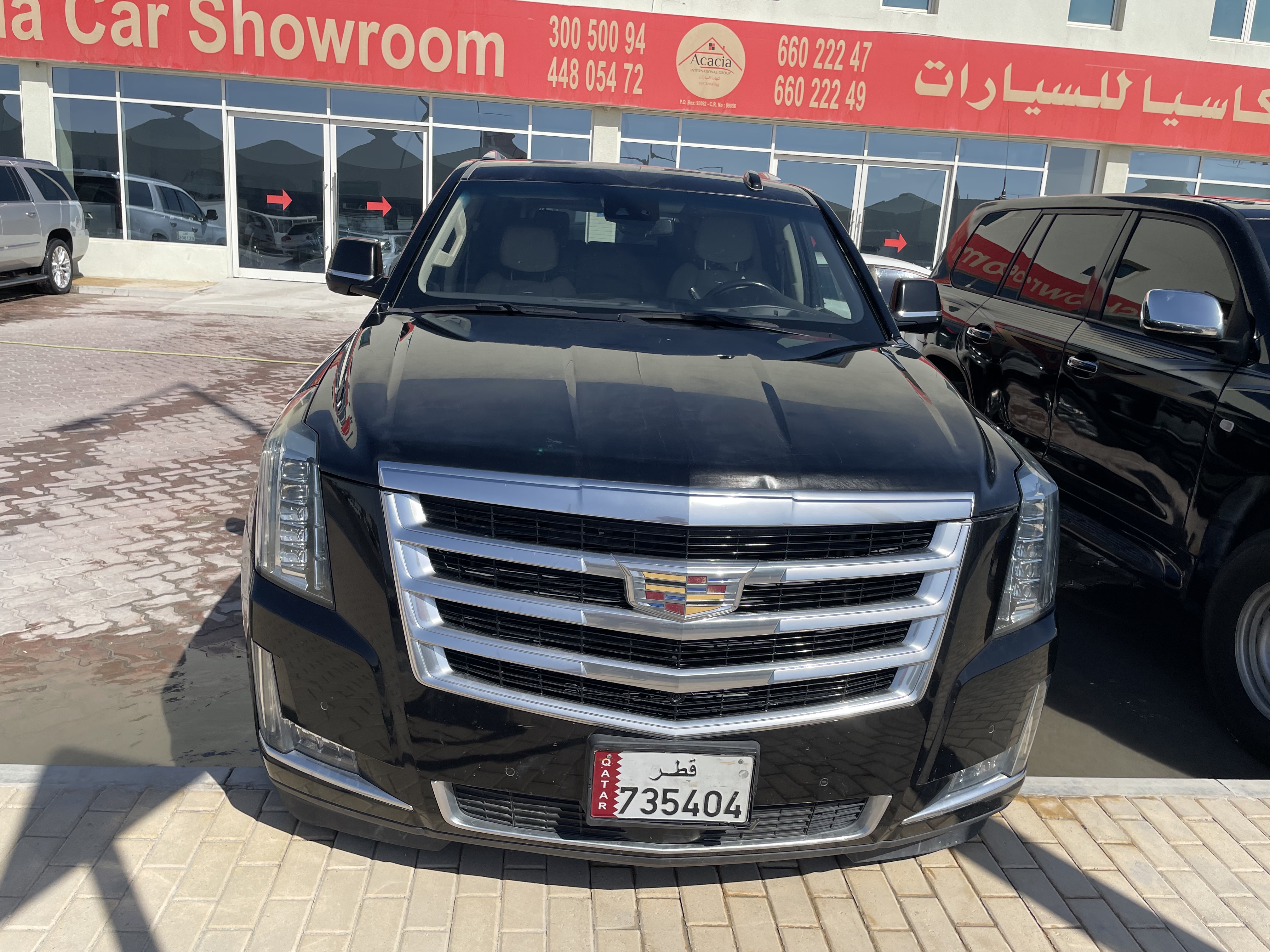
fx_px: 954
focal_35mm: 26
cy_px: 476
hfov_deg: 67.3
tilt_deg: -12.0
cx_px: 635
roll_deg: -2.2
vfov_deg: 53.1
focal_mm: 4.2
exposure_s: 1/4292
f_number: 1.6
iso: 32
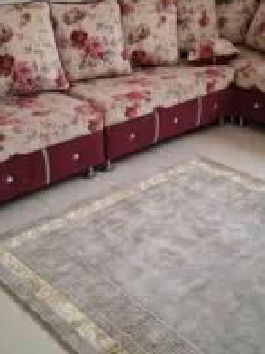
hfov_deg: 30.9
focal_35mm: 47
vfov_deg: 40.4
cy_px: 166
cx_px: 135
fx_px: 480
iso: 250
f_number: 1.8
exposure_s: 1/33
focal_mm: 5.54
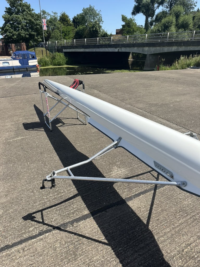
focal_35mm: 24
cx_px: 100
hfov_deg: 56.8
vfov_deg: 71.6
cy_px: 134
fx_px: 185
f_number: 1.78
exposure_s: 1/4016
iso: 80
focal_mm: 6.86
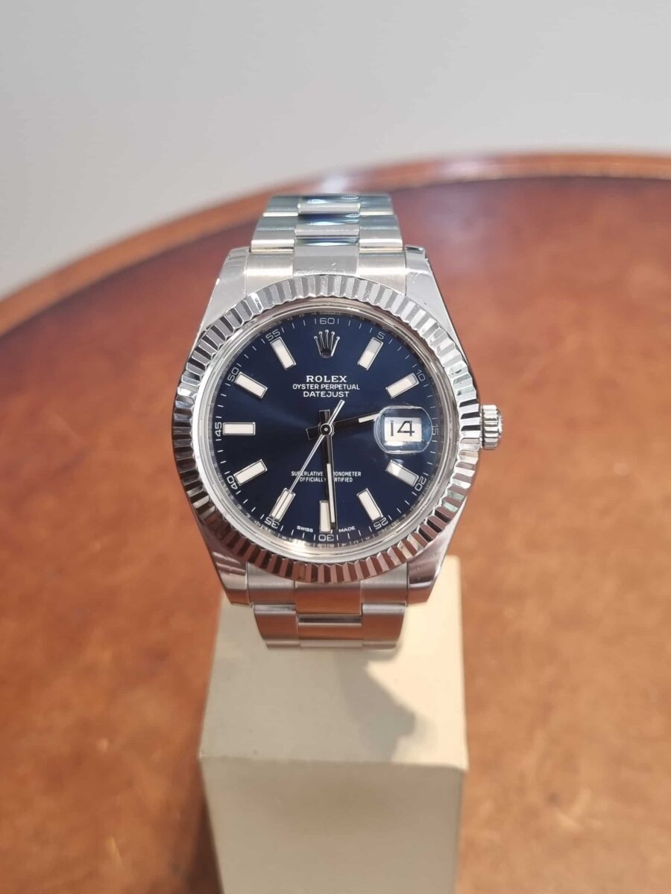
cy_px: 447
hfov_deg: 53.1
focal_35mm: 26
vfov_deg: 67.3
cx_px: 336
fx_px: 672
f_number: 1.8
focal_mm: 5.4
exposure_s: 1/100
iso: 80
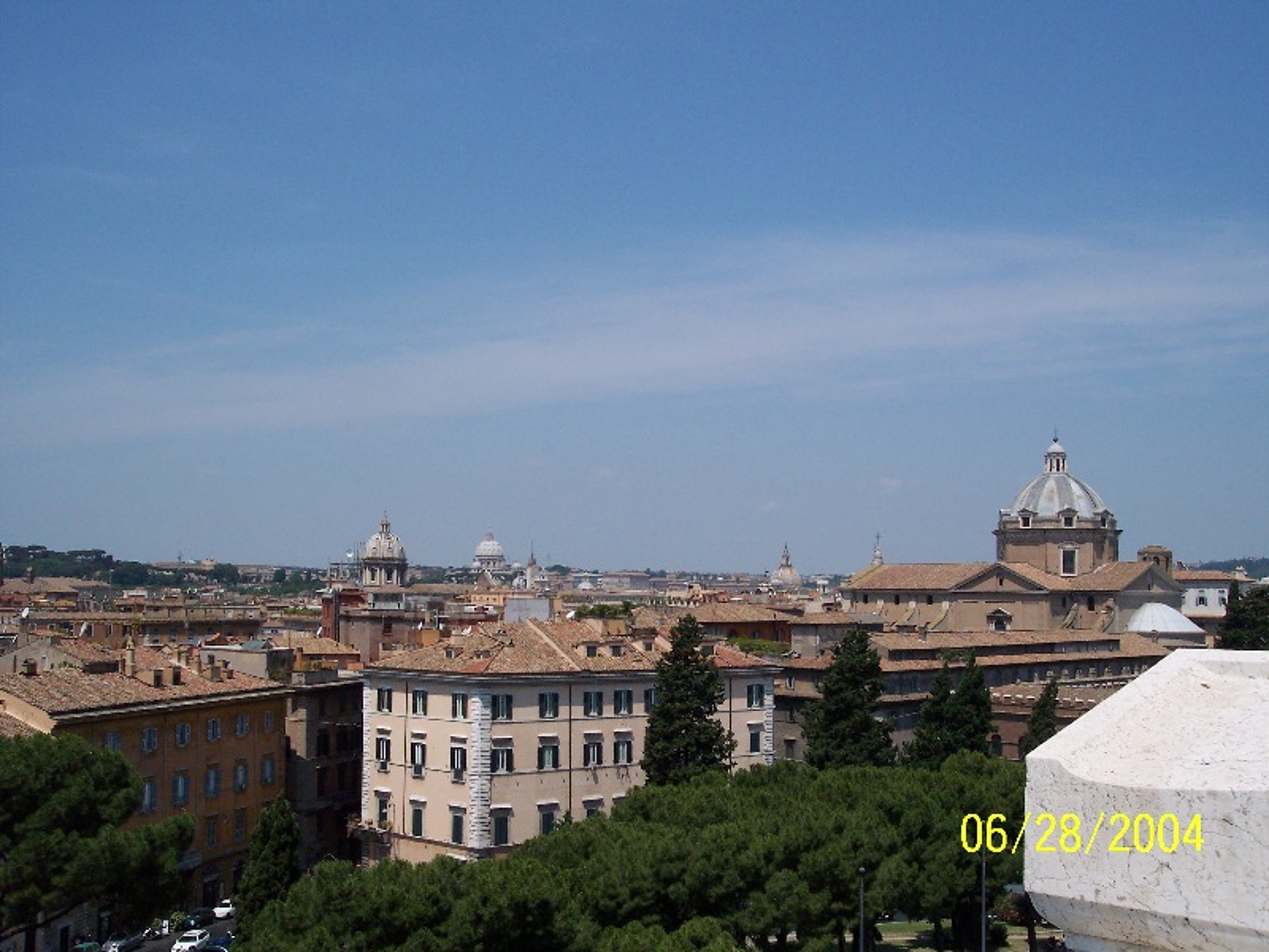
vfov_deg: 37.7
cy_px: 476
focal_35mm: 38
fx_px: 1393
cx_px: 634
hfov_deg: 49.0
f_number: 4.8
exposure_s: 1/1000
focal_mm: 8
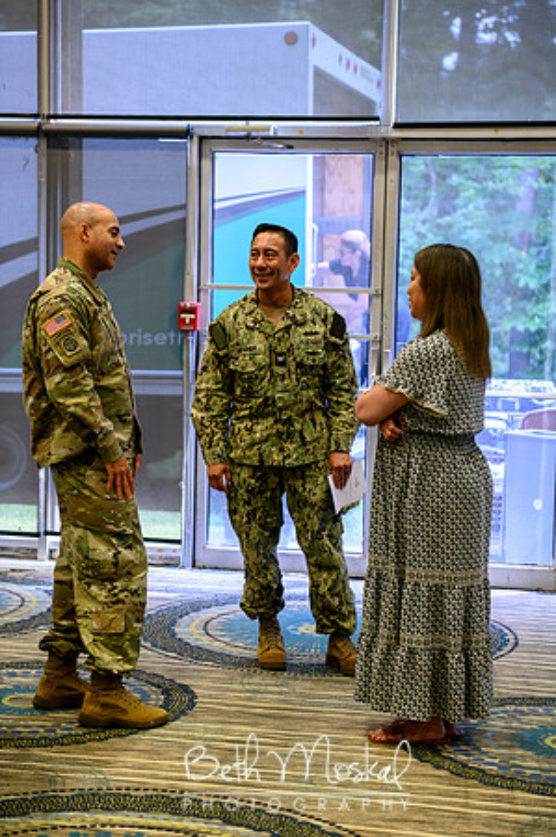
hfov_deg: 19.4
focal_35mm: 70
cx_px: 278
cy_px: 418
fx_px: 1625
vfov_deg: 28.9
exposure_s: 1/160
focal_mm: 70
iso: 1250
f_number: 2.8
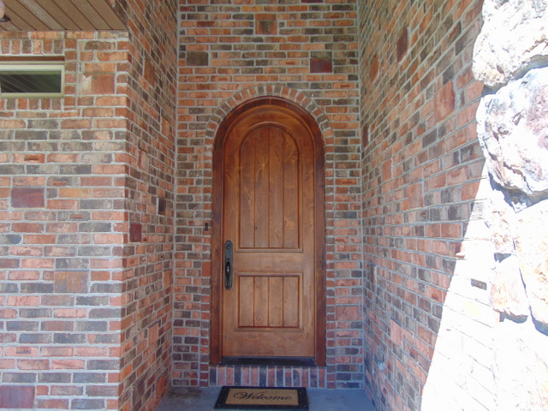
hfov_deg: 69.4
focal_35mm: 25
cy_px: 206
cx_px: 274
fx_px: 396
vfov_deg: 54.9
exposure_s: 1/125
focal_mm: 4.5
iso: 80
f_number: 3
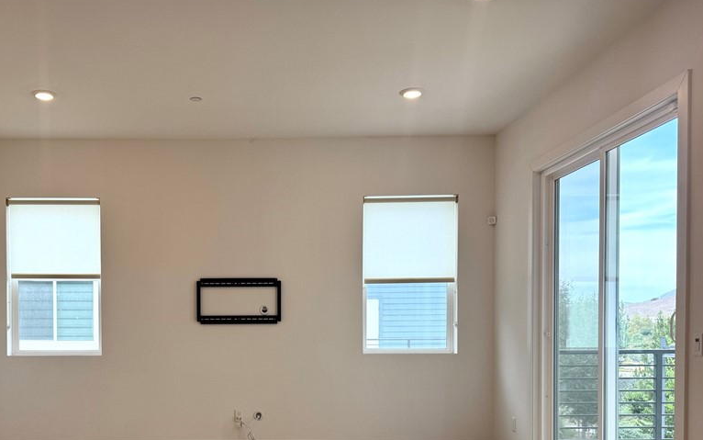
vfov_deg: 36.3
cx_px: 247
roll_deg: +0.0
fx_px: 652
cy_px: 340
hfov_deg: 55.7
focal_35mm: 34
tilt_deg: -2.1
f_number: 1.78
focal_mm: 6.76
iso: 80
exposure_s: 1/358
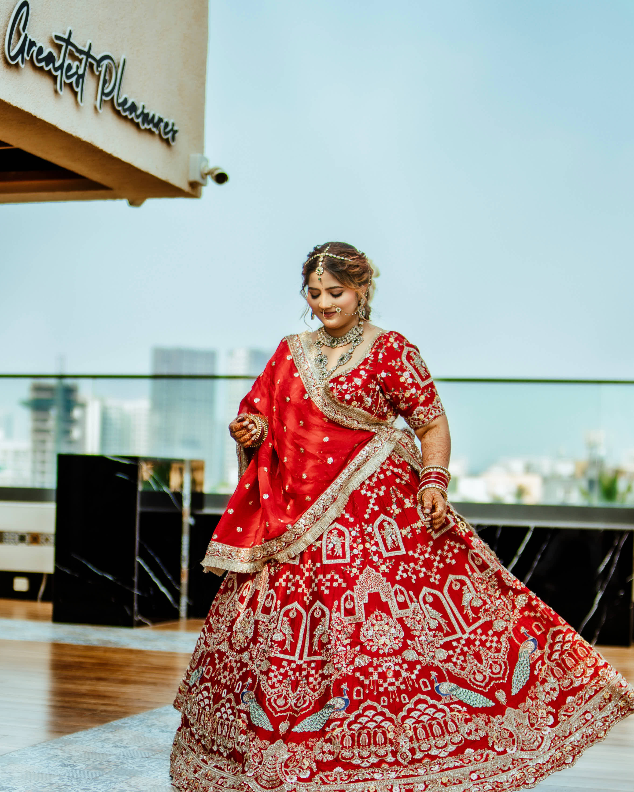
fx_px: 1595
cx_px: 279
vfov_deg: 27.7
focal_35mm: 68
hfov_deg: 22.5
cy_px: 530
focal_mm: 35
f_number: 1.4
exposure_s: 1/1250
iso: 64
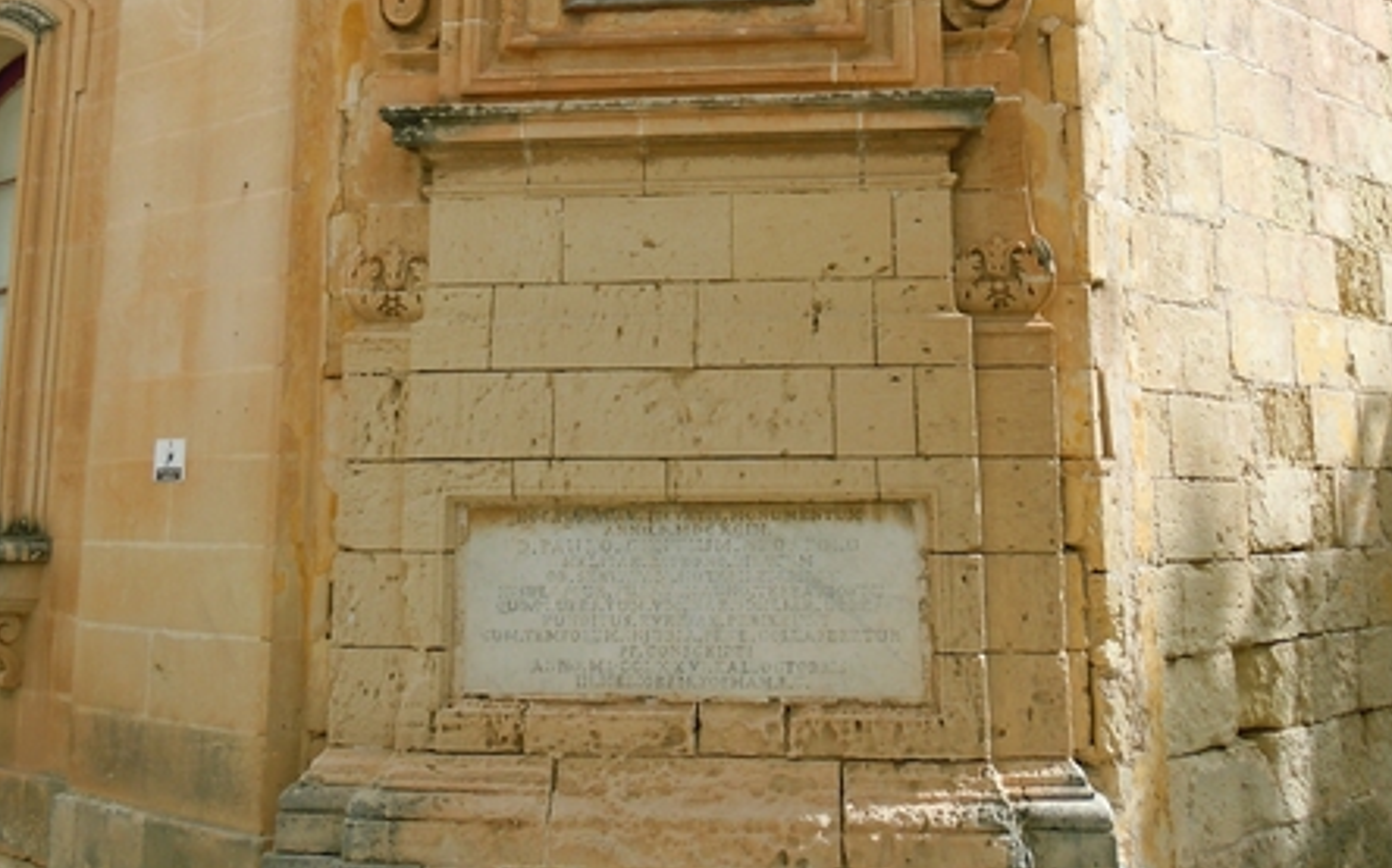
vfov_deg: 28.9
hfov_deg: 46.2
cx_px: 696
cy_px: 119
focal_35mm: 43
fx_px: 1630
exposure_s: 1/800
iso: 100
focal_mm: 5.4
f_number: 3.5
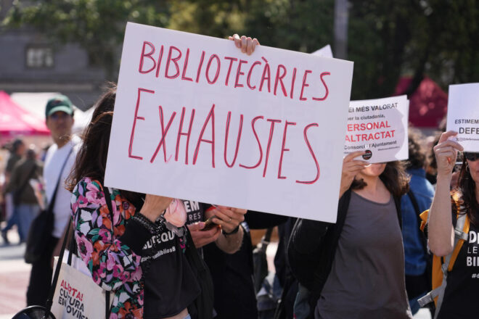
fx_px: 1397
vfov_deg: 13.0
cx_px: 240
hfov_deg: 19.5
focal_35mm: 105
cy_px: 160
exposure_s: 1/1000
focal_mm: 105
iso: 200
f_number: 4.5
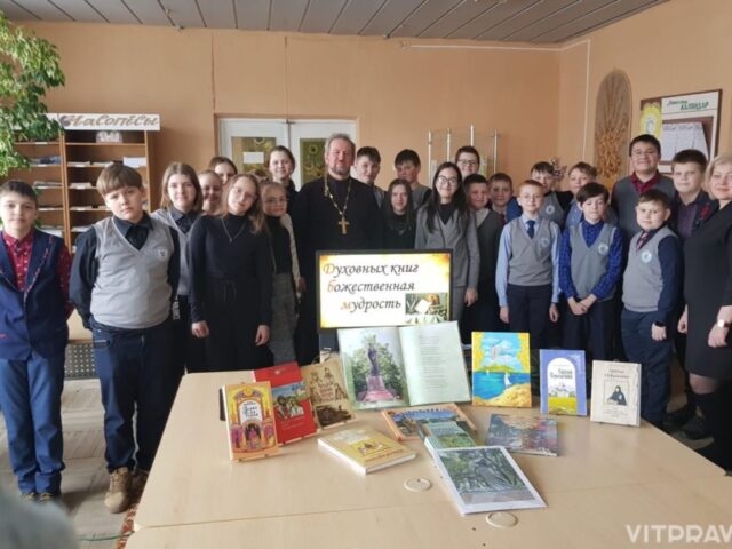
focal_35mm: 26
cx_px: 366
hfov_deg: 67.3
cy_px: 274
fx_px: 550
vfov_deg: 53.1
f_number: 1.7
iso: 200
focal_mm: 4.2
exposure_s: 1/50
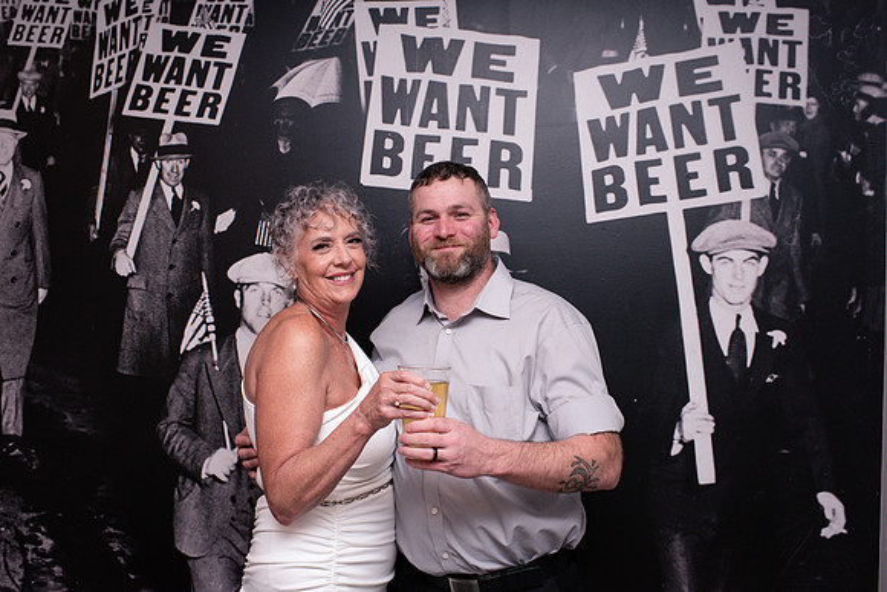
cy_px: 296
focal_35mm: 35
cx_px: 444
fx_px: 863
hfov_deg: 54.4
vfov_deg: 37.9
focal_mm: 35
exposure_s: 1/200
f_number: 5.6
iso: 2500
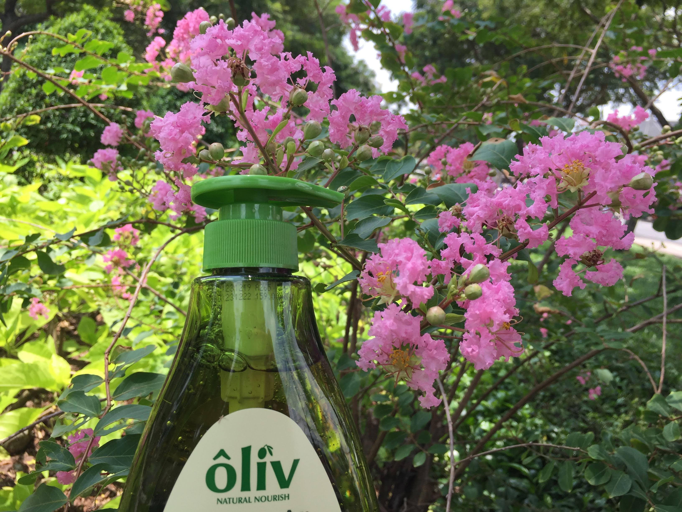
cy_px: 256
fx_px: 571
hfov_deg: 61.7
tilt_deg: -5.6
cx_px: 341
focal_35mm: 29
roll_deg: -8.7
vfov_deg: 48.2
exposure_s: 1/706
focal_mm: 4.15
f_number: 2.2
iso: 32
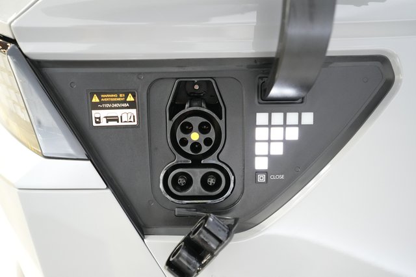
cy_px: 138
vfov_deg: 46.4
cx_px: 208
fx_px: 323
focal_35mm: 28
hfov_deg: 65.5
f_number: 2.8
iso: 5000
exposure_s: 1/250
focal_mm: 28
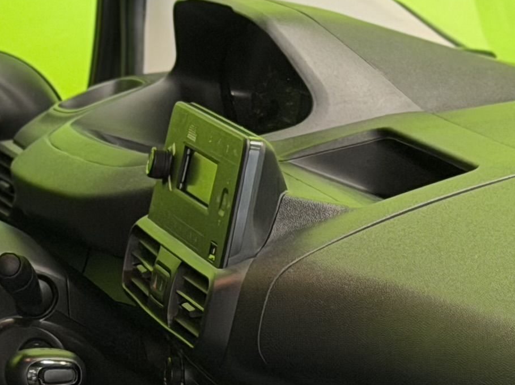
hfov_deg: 9.3
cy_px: 359
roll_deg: -0.5
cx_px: 50
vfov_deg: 7.0
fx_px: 3168
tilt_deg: -11.1
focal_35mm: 213
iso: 200
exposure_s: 1/60
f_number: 1.78
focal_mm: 6.76
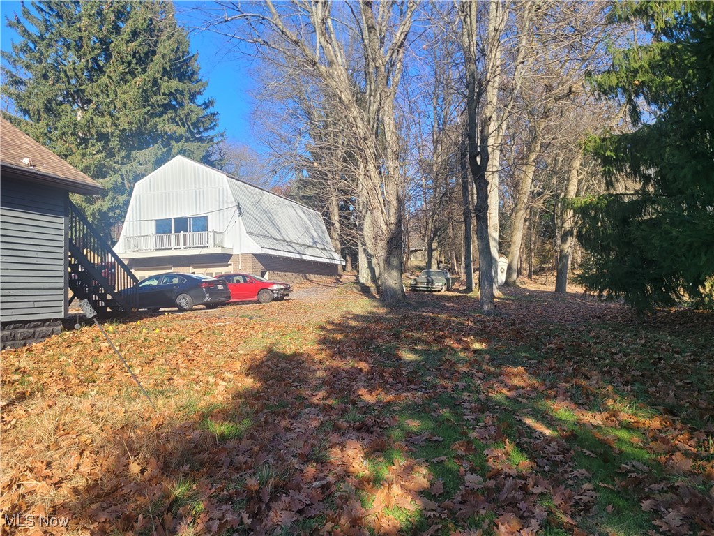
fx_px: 536
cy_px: 268
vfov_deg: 53.1
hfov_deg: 67.3
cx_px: 357
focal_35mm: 26
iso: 40
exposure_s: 1/897
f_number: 1.8
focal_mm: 5.4
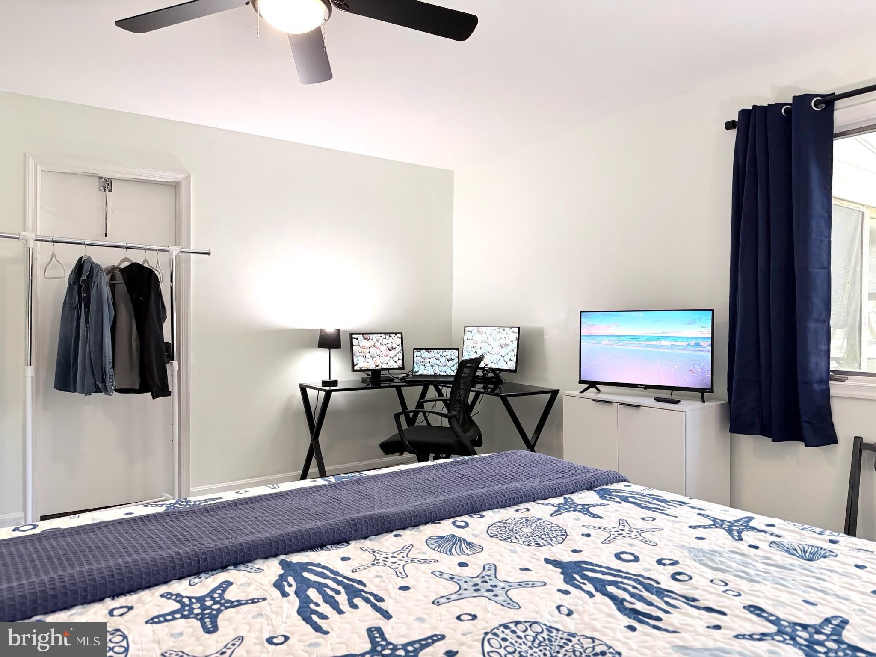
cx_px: 438
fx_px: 607
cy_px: 328
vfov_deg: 56.8
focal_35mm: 24
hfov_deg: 71.6
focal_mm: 6.76
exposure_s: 1/60
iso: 250
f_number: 1.78
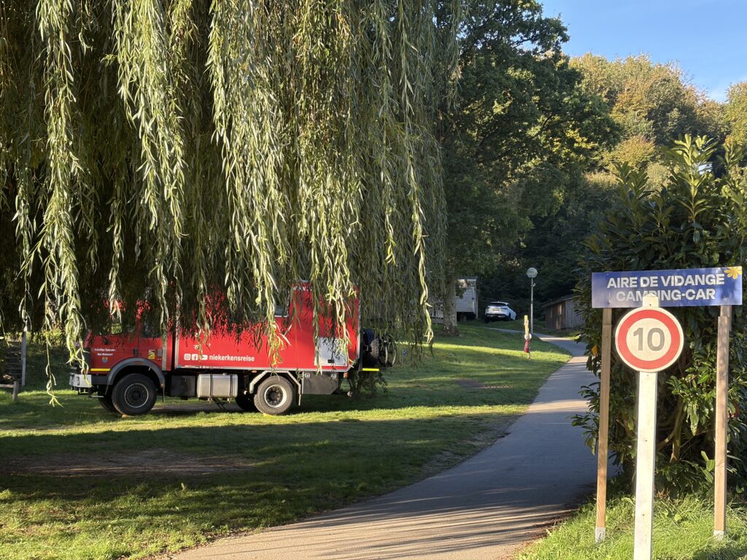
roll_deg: -0.8
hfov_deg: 36.8
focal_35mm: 52
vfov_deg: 28.0
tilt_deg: +6.8
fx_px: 1122
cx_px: 374
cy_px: 280
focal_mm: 5.96
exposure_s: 1/341
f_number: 1.6
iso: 40
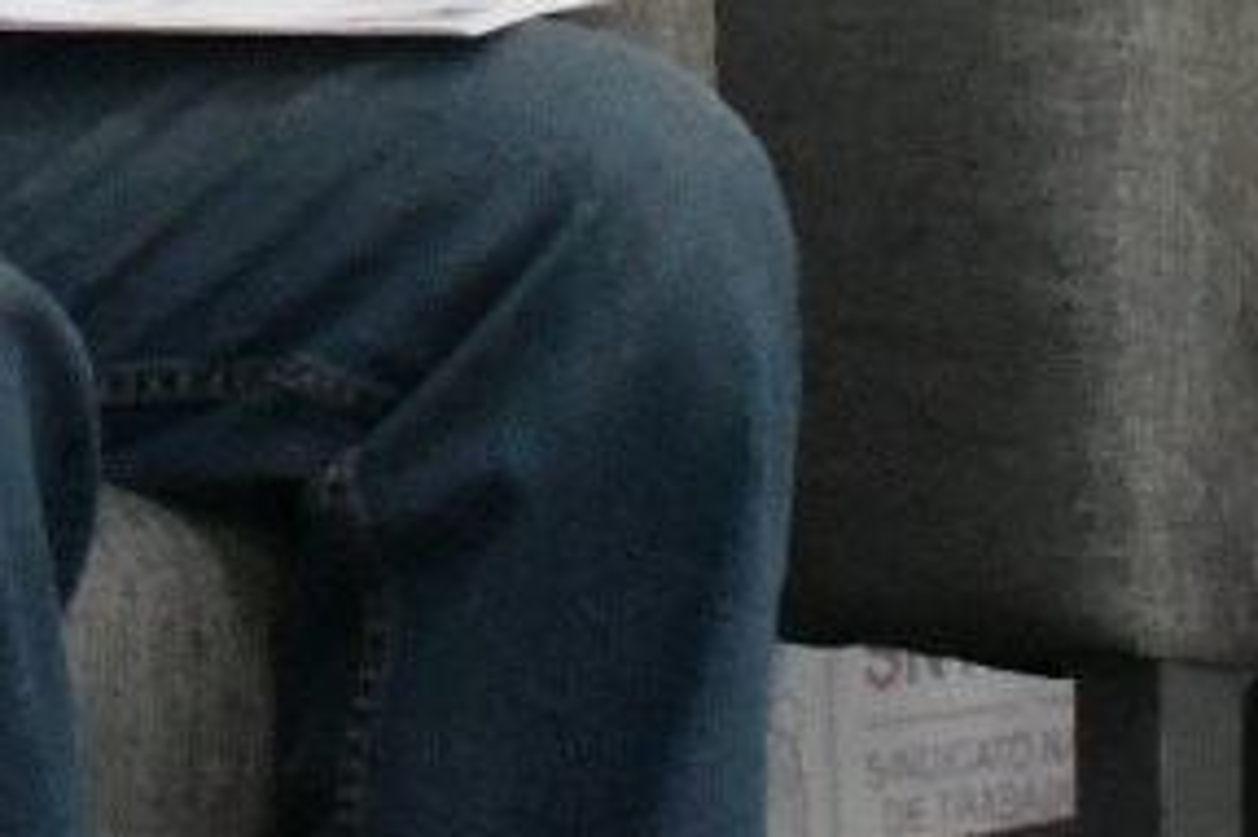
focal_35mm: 288
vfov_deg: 4.7
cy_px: -793
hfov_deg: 7.1
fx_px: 10058
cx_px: -451
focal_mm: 34
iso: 12800
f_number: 18
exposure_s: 1/200
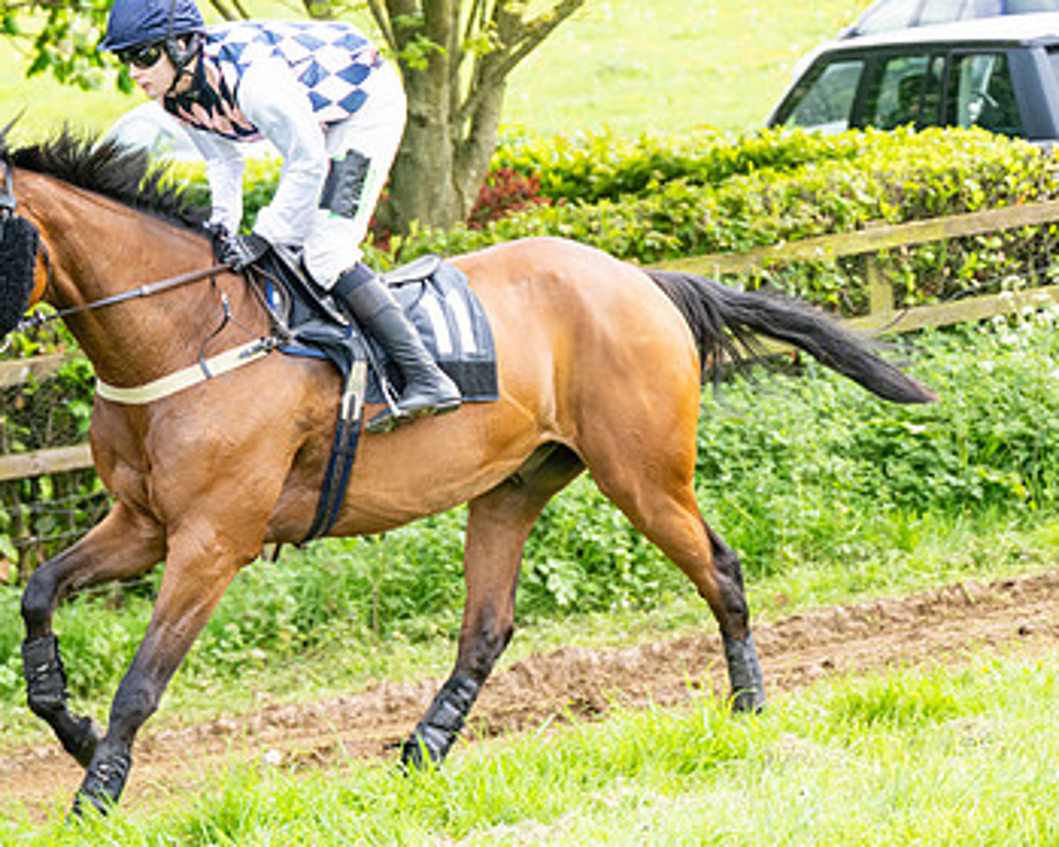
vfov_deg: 7.7
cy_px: 340
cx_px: 353
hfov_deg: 9.7
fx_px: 6267
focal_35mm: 200
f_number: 4
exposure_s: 1/1000
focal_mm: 110
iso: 400
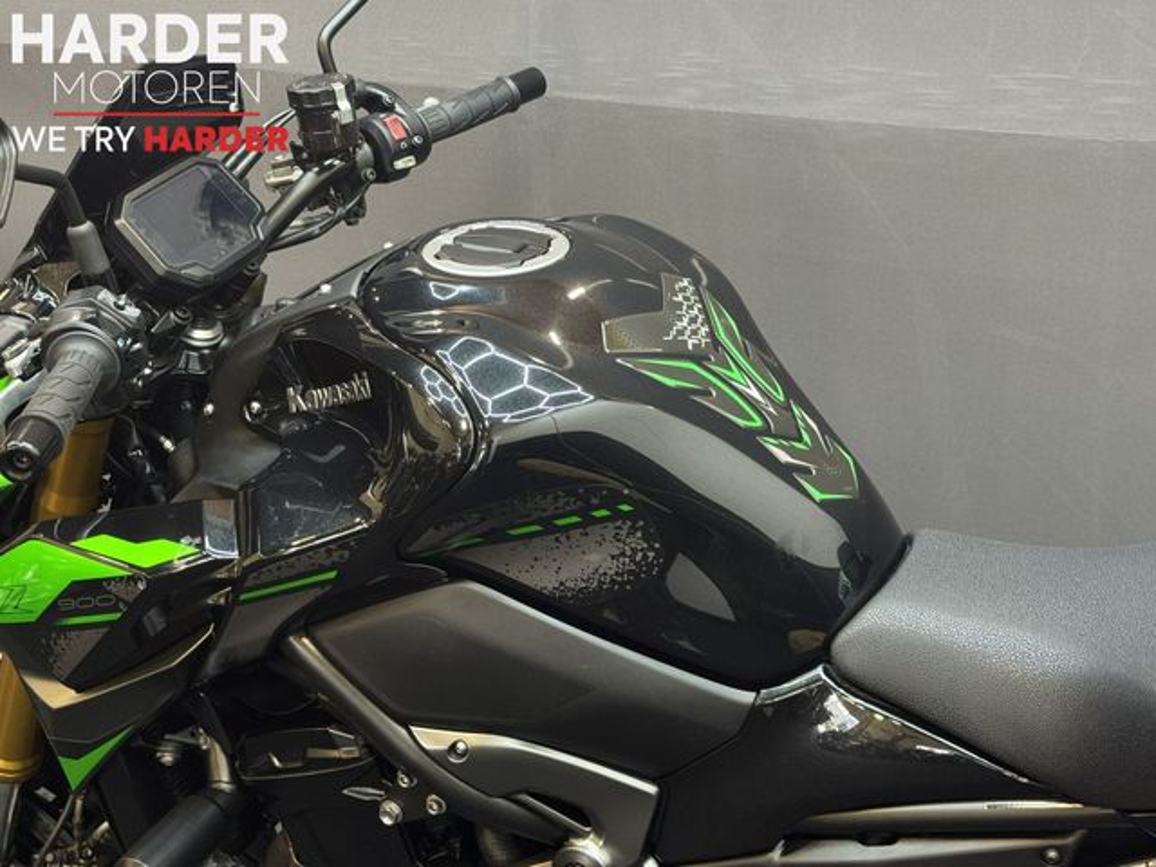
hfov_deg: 39.7
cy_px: 434
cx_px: 578
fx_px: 1603
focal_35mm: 48
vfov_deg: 30.3
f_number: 1.78
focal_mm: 6.76
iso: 250
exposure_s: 1/33
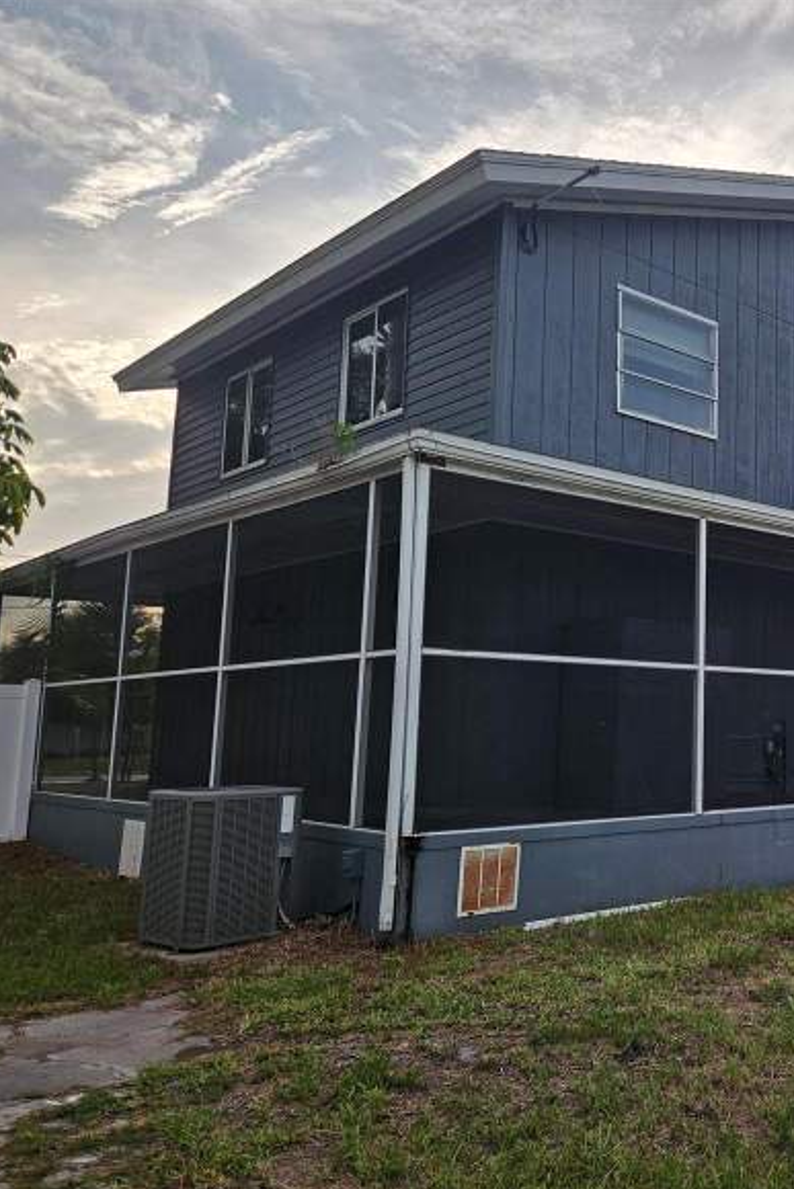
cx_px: 802
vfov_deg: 57.2
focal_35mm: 33
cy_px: 609
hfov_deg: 35.9
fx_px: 1091
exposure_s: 1/818
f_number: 1.8
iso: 25
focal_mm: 5.4
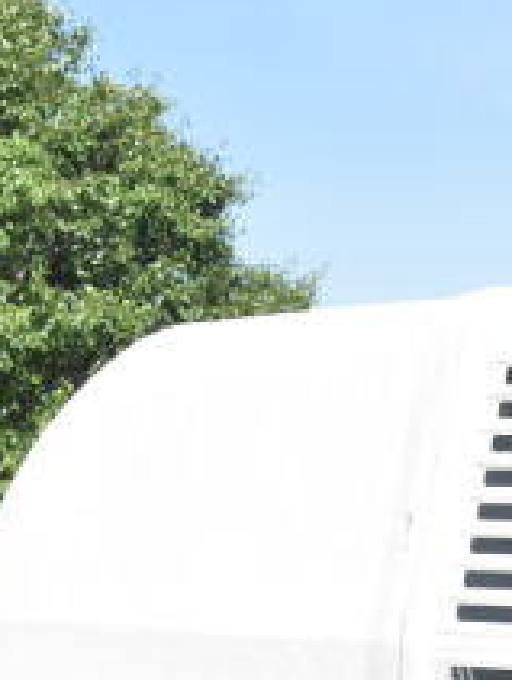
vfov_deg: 17.3
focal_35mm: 112
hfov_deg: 12.2
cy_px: 595
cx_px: 902
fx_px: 2210
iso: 1600
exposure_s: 1/800
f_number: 14
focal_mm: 27
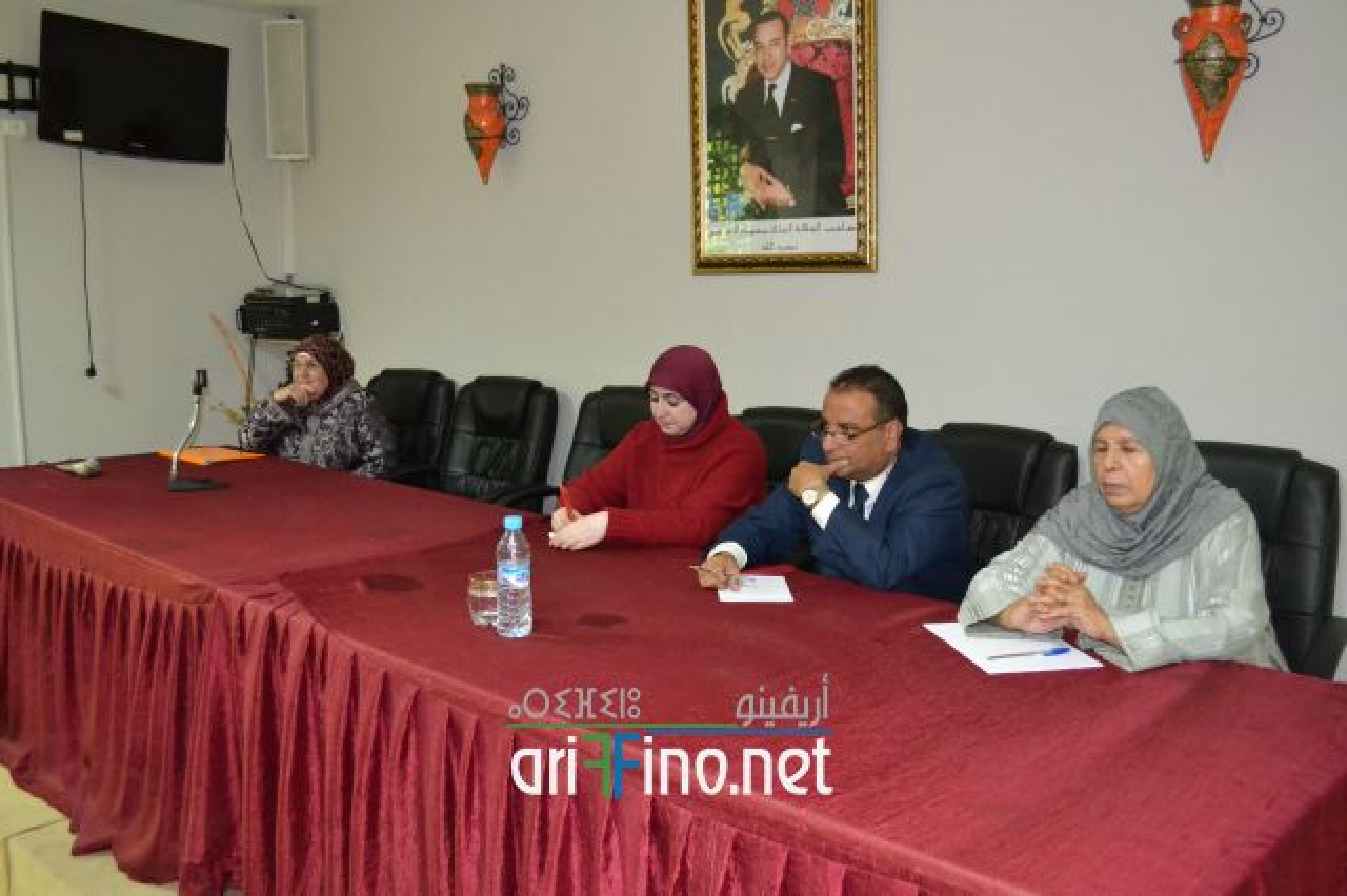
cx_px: 674
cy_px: 448
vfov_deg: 39.9
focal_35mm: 33
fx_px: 1234
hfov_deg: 57.2
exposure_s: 1/60
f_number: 3.8
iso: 3200
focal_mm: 22
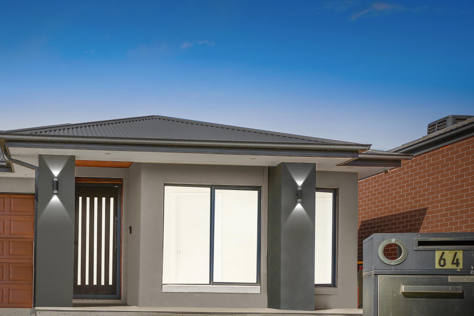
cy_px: 277
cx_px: 104
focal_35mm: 44
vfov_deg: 29.4
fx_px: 579
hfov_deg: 42.7
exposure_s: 1/250
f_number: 9
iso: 100
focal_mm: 22
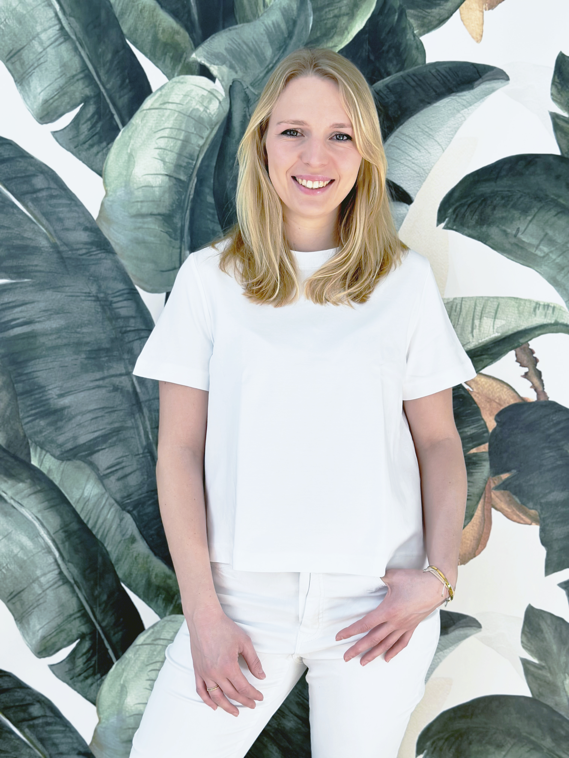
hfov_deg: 30.3
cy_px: 379
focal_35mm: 48
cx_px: 284
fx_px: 1052
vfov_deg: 39.7
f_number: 1.78
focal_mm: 6.86
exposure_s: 1/469
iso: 80
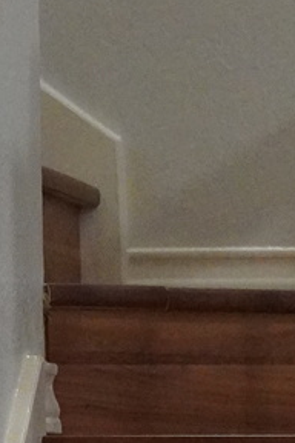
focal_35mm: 236
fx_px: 2901
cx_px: 578
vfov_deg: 8.4
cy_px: 748
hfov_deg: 5.7
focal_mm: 28
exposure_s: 1/640
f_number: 2.8
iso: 6400
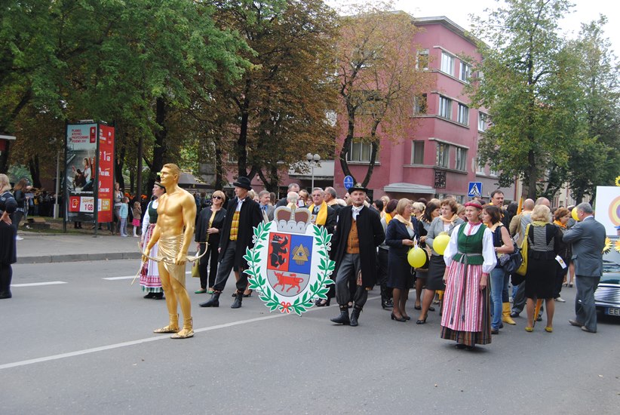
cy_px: 208
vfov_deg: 34.3
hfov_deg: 49.5
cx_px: 310
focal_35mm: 39
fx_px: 672
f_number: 5.6
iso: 180
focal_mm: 26
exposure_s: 1/125
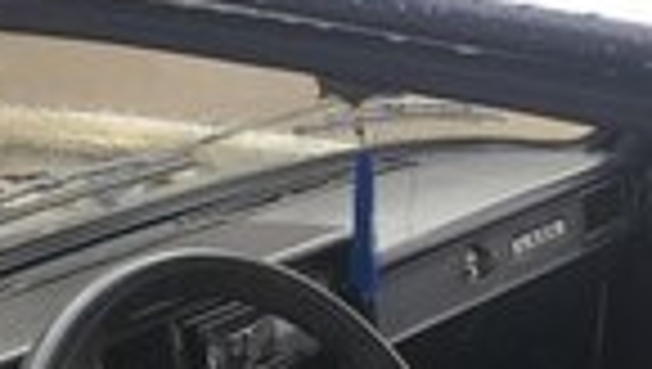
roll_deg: -2.2
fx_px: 1870
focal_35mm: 108
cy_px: 788
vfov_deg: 10.2
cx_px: 373
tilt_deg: -33.2
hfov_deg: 19.8
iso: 25
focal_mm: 4.15
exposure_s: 1/123
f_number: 2.2
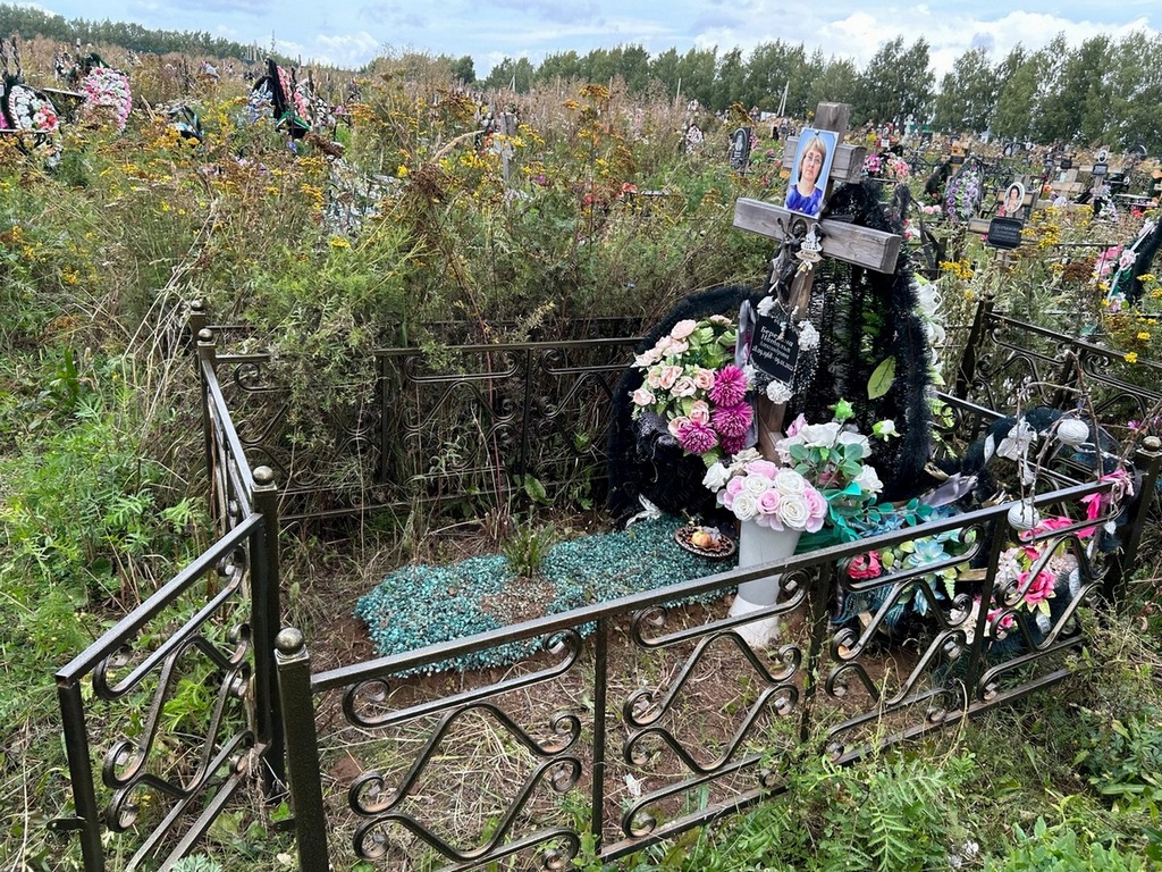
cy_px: 436
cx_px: 581
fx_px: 873
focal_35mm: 26
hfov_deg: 67.3
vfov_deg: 53.1
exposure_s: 1/728
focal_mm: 5.7
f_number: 1.5
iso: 50
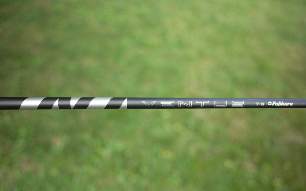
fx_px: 274
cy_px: 101
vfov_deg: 38.5
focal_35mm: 33
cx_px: 154
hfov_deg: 58.4
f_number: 1.8
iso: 800
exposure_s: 1/50
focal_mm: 21.2
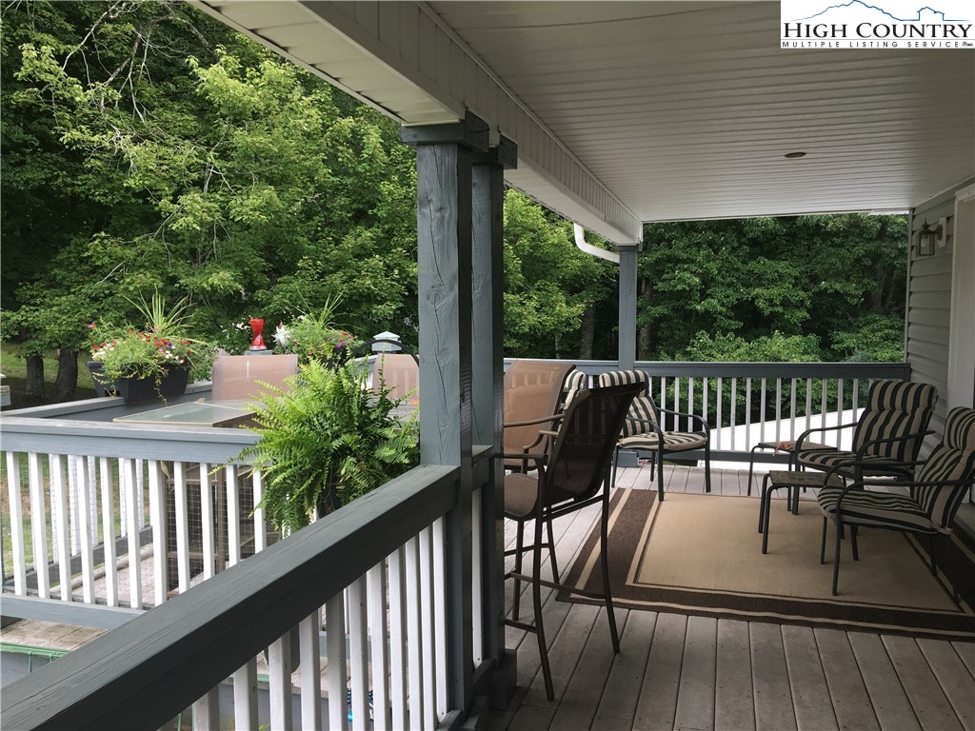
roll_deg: -0.4
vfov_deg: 48.2
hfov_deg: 61.7
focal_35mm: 29
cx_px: 488
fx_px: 817
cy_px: 366
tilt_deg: -4.0
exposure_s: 1/181
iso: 25
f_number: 2.2
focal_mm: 4.15
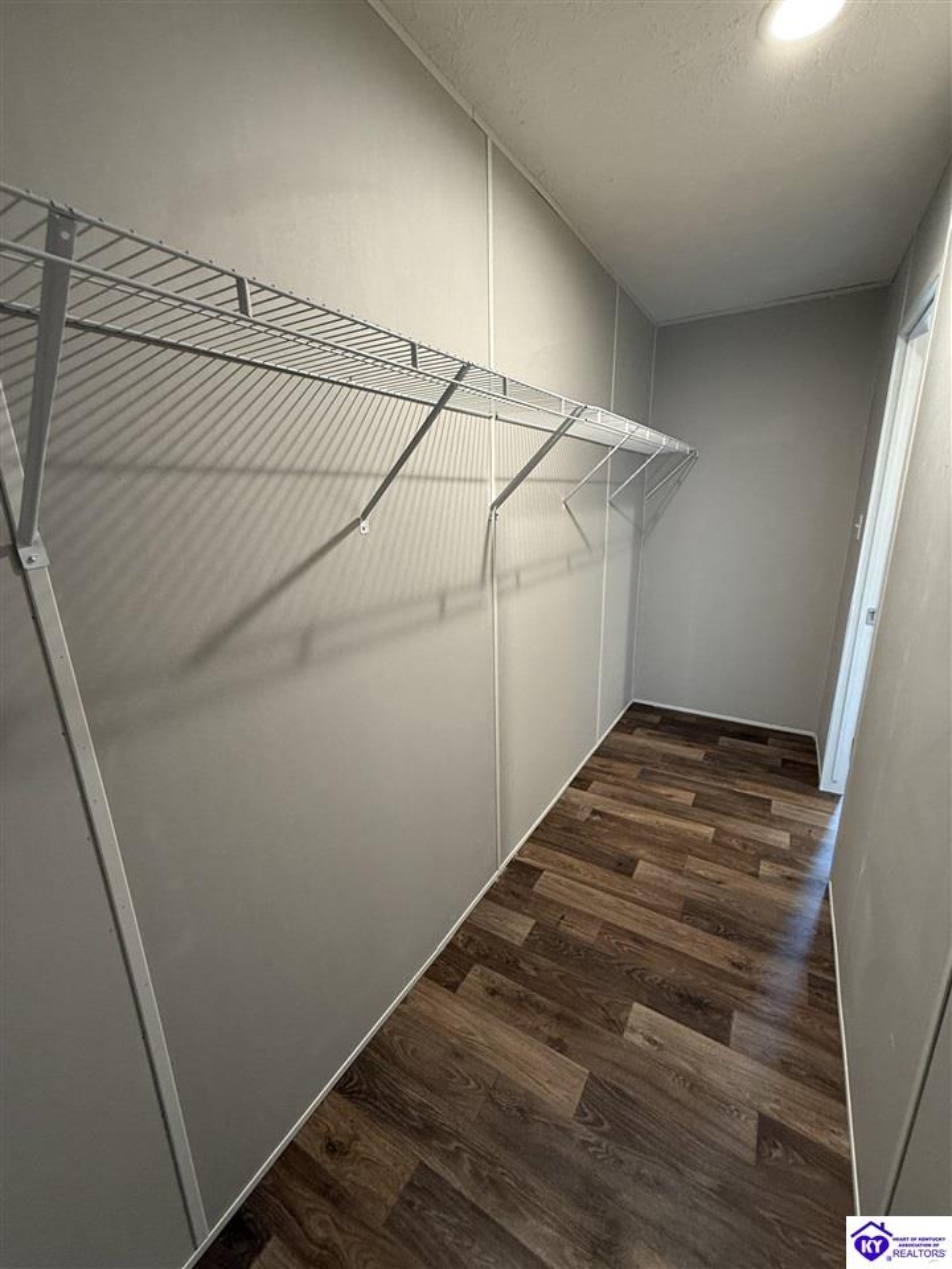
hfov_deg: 85.7
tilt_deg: -13.9
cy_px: 634
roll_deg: +0.5
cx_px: 476
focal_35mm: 14
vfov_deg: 102.1
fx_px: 513
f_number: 2.2
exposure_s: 1/60
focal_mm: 2.22
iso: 250
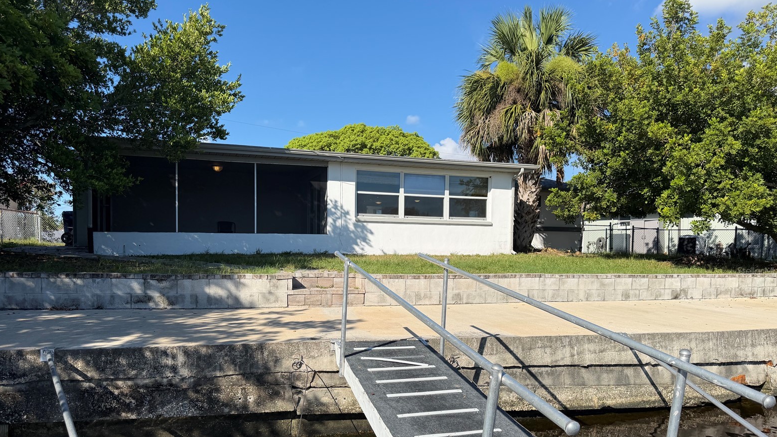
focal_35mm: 27
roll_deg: -0.8
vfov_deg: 42.6
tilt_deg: -3.7
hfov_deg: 69.8
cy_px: 271
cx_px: 383
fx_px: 556
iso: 80
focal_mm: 6.76
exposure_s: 1/4405
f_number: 1.78
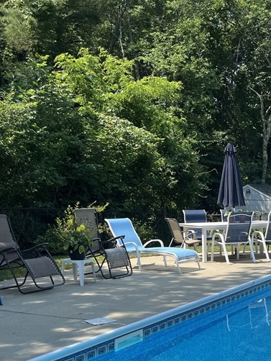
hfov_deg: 26.5
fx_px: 553
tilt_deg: -9.8
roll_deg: -0.2
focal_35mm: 53
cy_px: 269
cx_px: 249
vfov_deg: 35.4
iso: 50
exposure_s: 1/2358
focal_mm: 5.1
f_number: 1.6
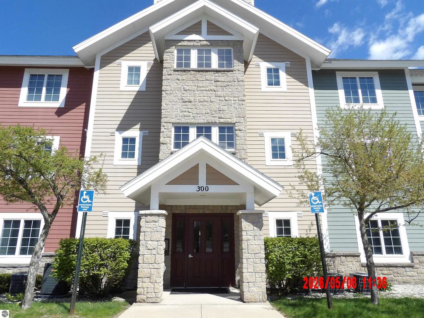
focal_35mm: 24
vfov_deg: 56.8
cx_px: 212
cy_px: 159
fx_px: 294
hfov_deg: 71.6
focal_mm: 4.3
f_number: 4.6
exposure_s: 1/564
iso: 100
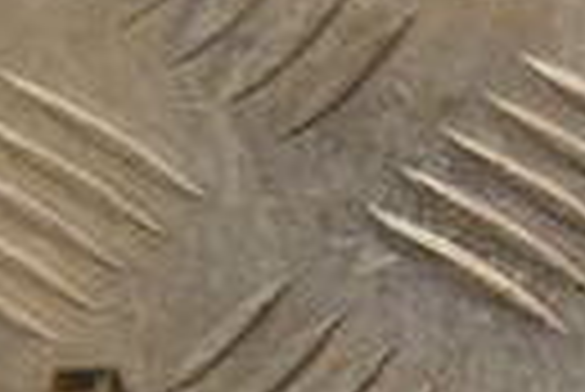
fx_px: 5612
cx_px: 1336
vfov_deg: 4.0
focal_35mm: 345
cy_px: 766
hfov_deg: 5.8
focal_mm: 50
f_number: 5
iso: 800
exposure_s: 1/200
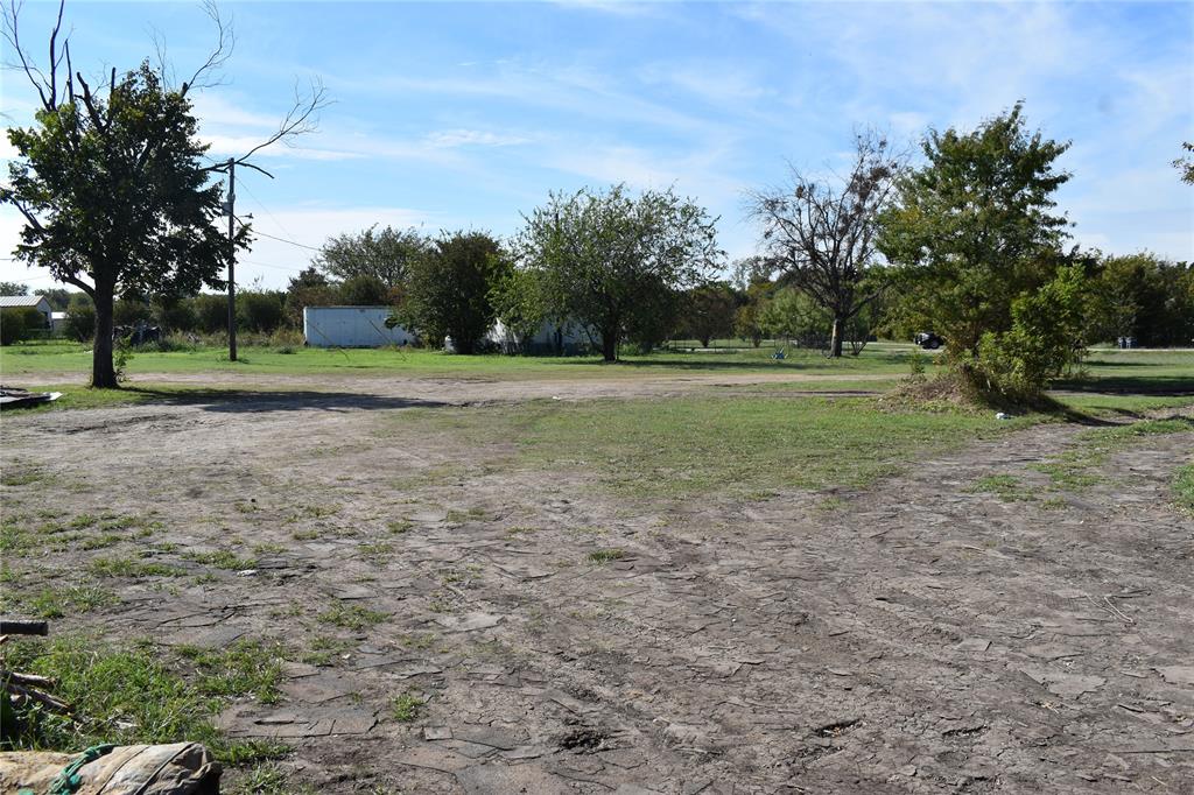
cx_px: 597
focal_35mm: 33
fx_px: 1094
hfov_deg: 57.2
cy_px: 398
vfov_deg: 39.9
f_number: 8
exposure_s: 1/250
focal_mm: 22
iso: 100
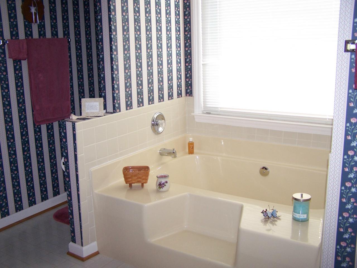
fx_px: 392
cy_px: 134
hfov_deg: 49.0
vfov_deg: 37.7
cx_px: 178
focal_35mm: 38
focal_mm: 6.3
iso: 140
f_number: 2.8
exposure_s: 1/60
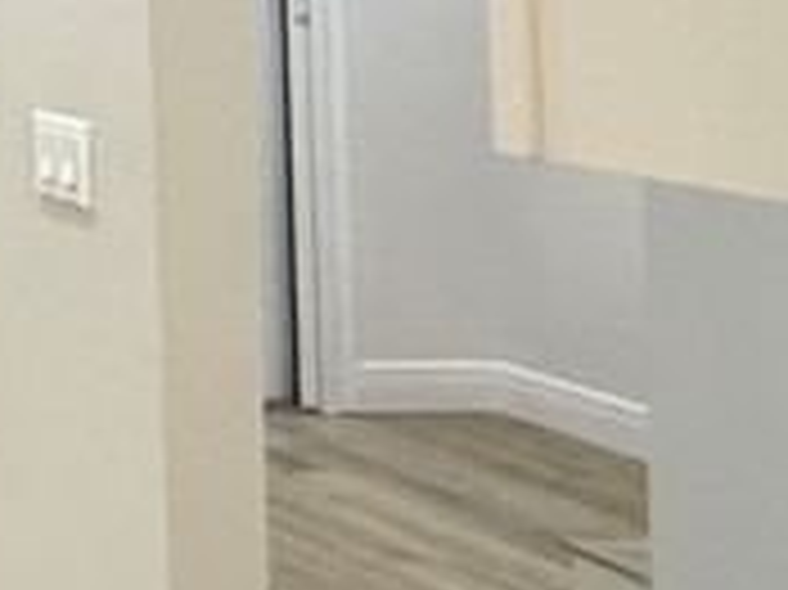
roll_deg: +0.4
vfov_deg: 16.9
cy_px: -185
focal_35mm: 82
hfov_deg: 14.5
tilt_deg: +2.3
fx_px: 1865
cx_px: -1148
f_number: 2.2
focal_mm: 2.22
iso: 250
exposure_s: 1/60
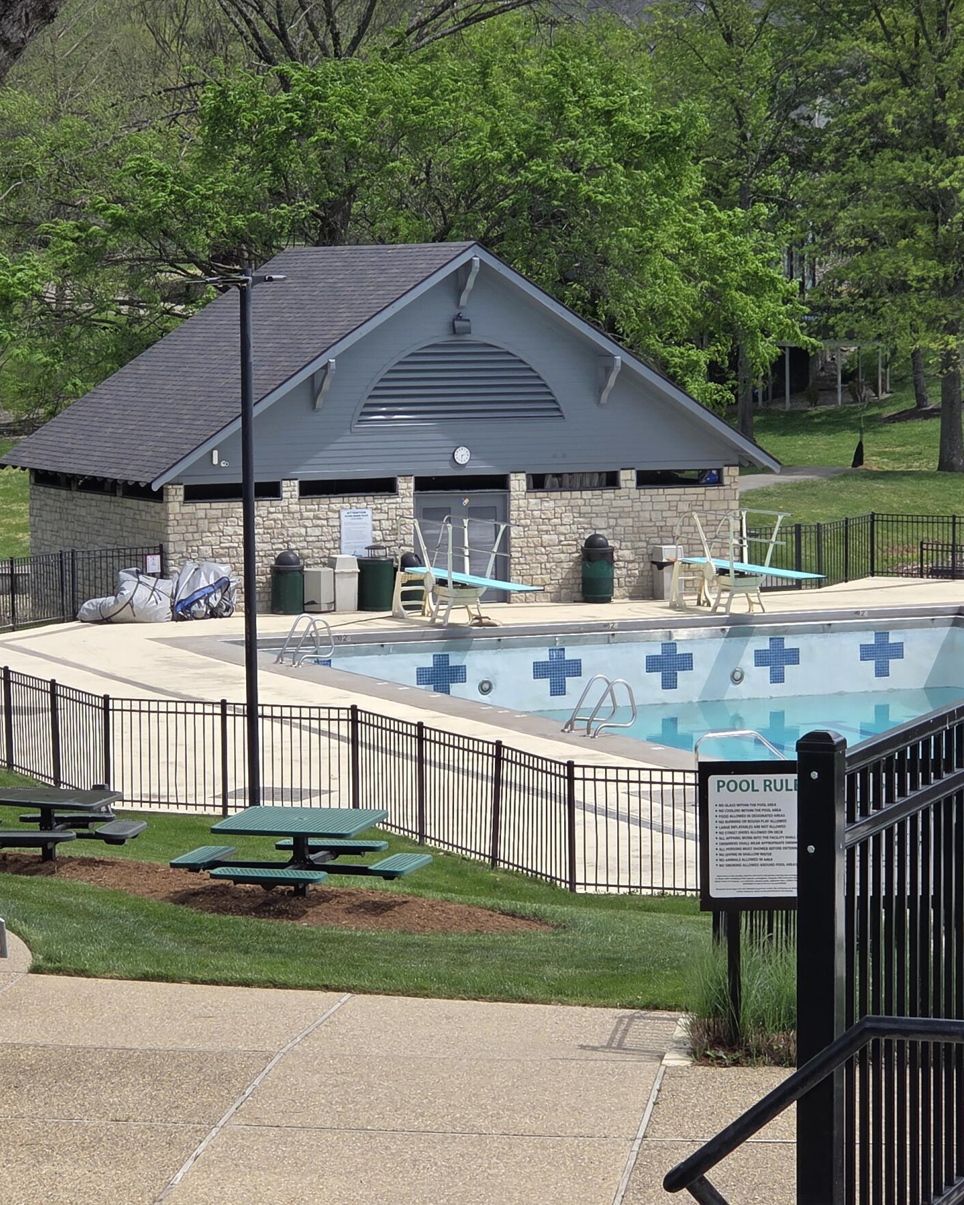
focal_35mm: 114
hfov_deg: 13.5
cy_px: 607
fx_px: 4065
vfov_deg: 16.9
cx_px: 466
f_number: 2.4
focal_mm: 7
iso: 25
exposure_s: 1/976
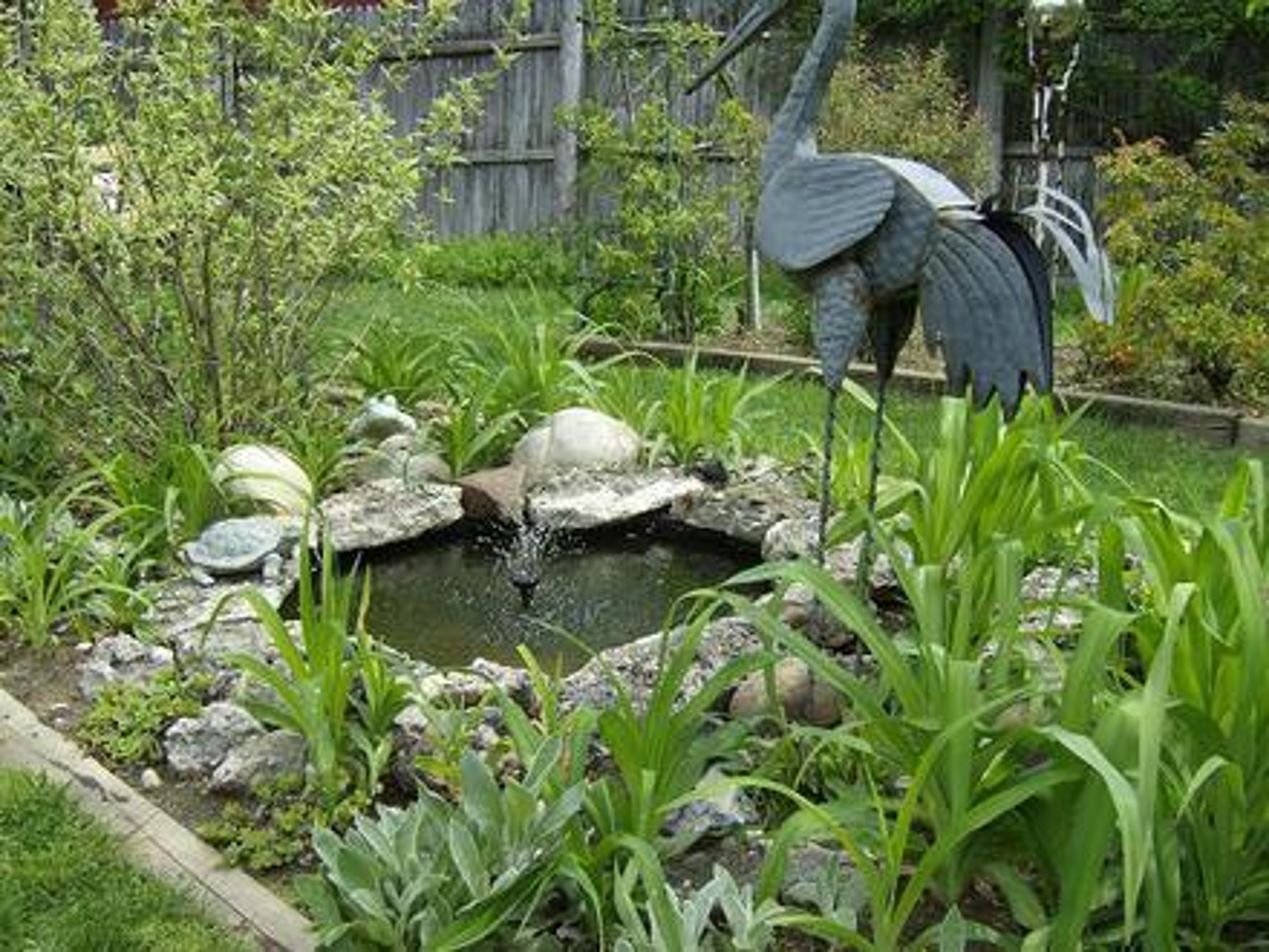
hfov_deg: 51.4
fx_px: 1320
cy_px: 476
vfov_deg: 39.7
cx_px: 634
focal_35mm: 36
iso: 100
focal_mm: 6
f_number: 4.7
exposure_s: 1/375
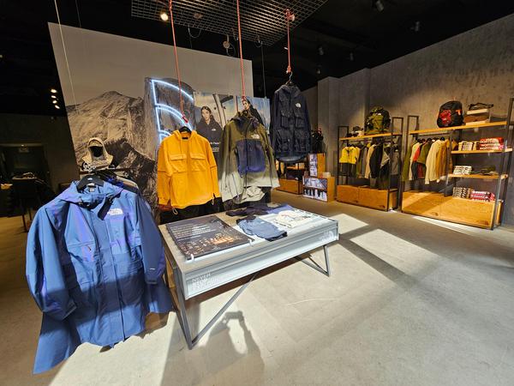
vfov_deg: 89.9
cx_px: 257
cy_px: 193
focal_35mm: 13
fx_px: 193
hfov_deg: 106.2
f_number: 2.2
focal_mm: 2.2
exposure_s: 1/107
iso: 50
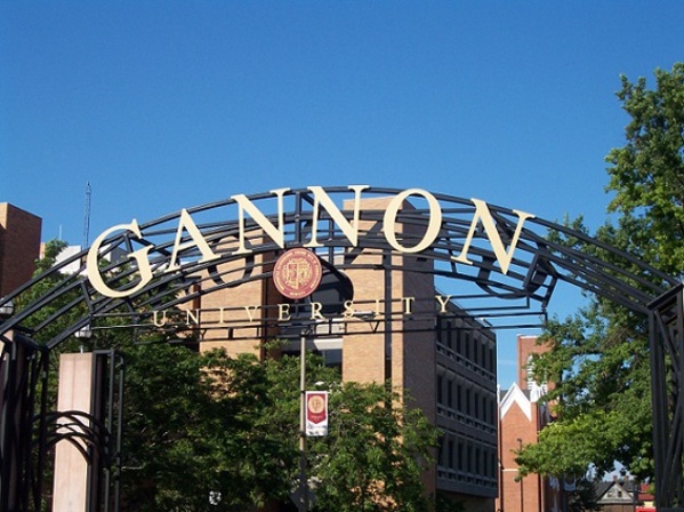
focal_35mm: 63
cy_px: 256
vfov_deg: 23.2
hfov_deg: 30.8
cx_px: 342
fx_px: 1244
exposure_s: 1/500
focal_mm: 13.3
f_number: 5.6
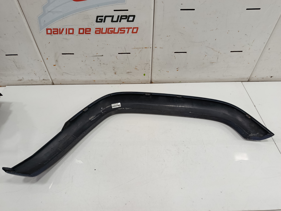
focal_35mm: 24
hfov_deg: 71.6
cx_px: 140
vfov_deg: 56.8
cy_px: 106
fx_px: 195
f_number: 1.7
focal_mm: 5.24
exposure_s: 1/100
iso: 876
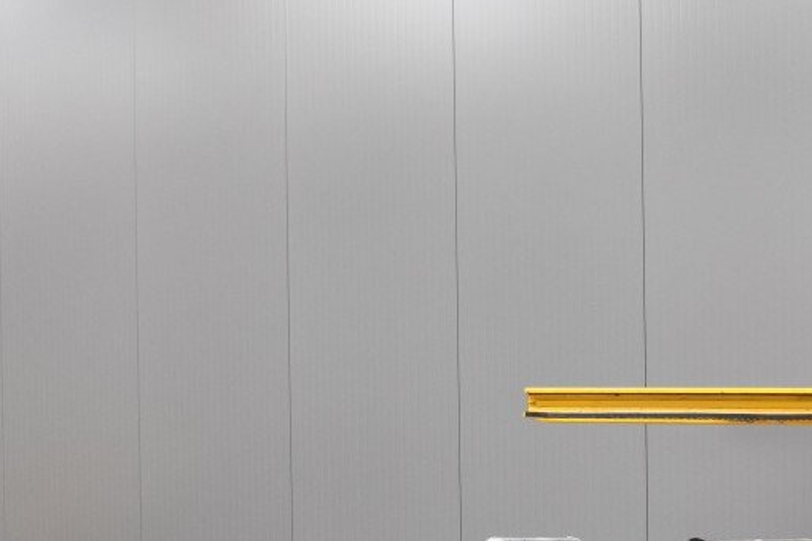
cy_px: 606
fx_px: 1831
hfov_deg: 24.9
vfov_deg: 16.3
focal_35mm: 81
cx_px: 546
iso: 1600
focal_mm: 23
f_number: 5
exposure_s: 1/50
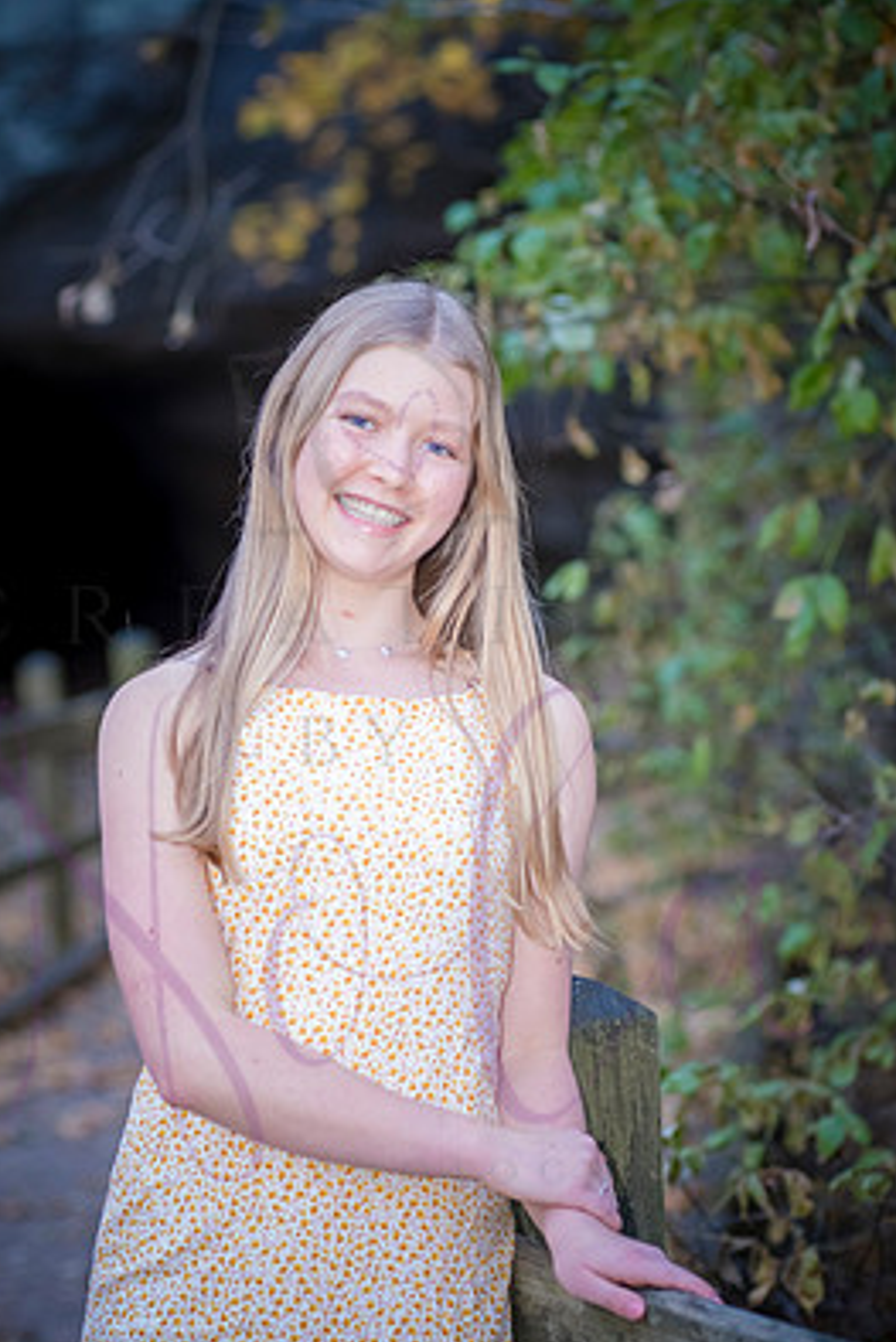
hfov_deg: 13.1
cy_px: 736
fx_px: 3916
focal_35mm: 105
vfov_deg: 19.4
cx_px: 402
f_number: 4
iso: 800
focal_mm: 92
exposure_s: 1/250
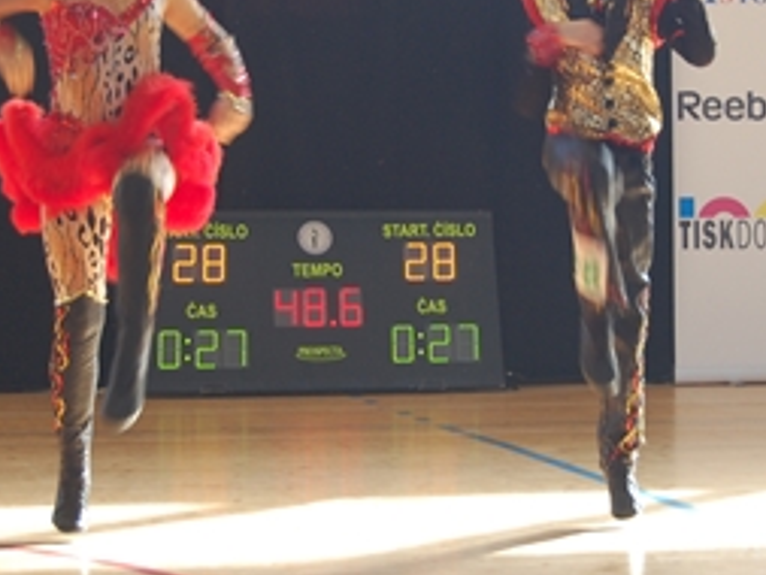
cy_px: 188
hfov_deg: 15.4
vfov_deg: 11.6
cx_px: 427
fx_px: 2833
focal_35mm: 128
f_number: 5.3
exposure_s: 1/60
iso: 400
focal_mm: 45
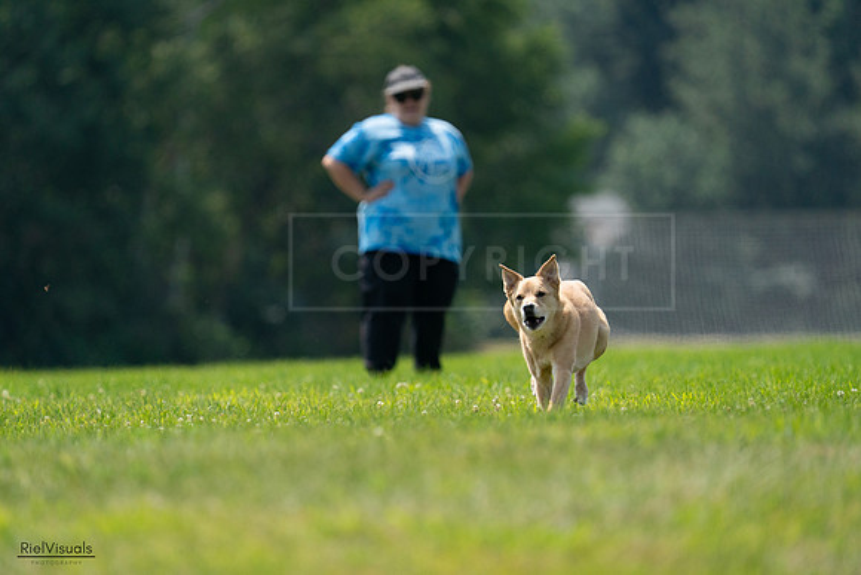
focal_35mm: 463
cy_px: 288
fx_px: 11075
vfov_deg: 3.0
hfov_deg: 4.5
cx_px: 430
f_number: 6.3
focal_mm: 463
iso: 1250
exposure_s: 1/4000
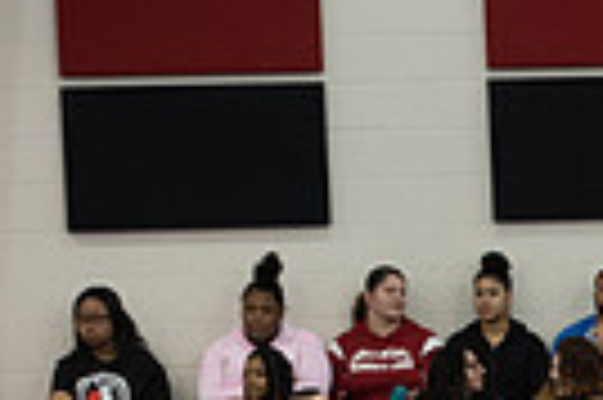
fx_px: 6675
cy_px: 838
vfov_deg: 3.4
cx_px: 1242
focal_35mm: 399
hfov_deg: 5.1
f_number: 2.8
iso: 3200
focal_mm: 92
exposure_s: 1/200
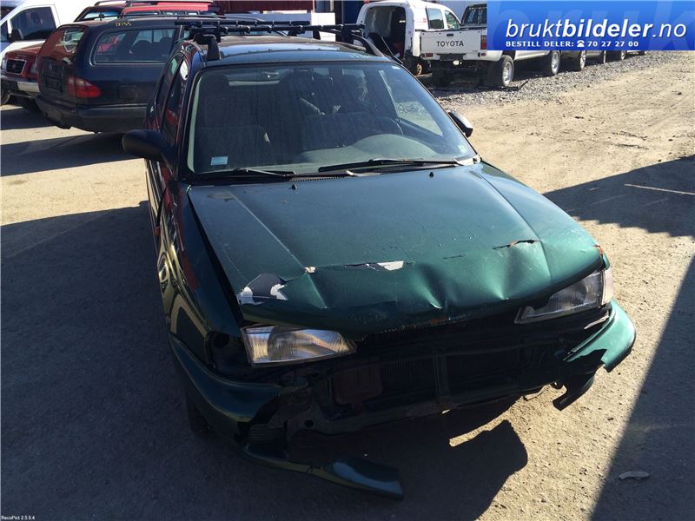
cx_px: 348
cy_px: 260
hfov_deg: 61.7
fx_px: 582
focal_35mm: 29
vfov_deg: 48.2
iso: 32
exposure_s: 1/855
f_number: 2.2
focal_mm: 4.15
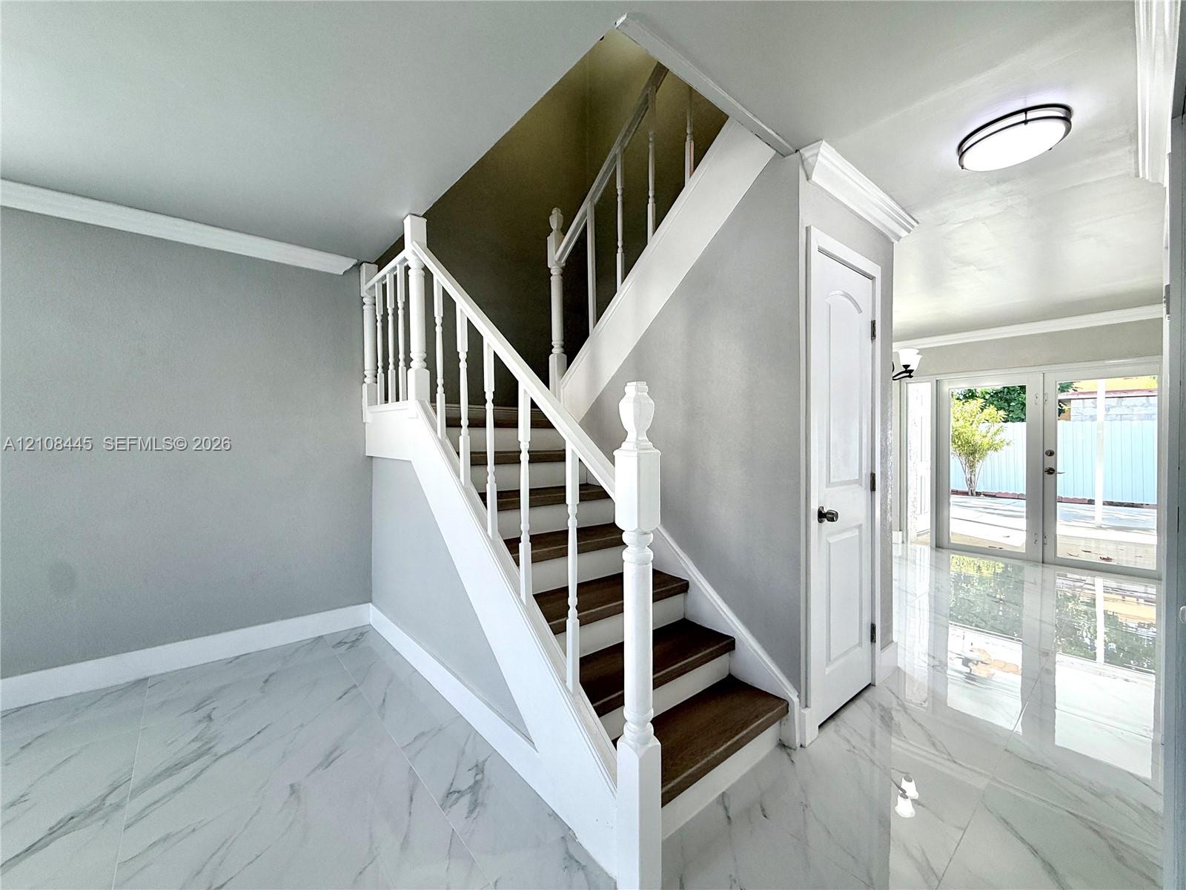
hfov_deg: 102.1
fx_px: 480
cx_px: 593
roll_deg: +0.5
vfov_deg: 85.7
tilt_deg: -0.9
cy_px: 445
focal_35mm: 14
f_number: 2.2
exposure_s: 1/120
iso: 80
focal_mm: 2.22
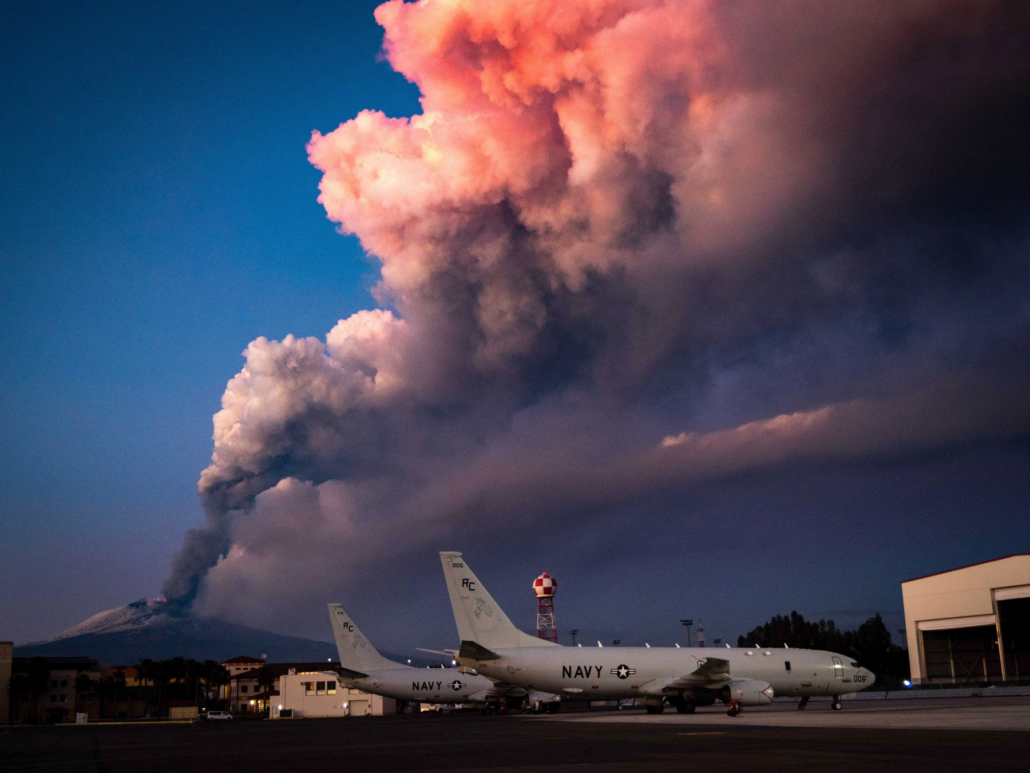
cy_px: 386
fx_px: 1250
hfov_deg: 44.8
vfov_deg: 34.3
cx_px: 515
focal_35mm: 42
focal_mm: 21
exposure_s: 1/100
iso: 800
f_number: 4
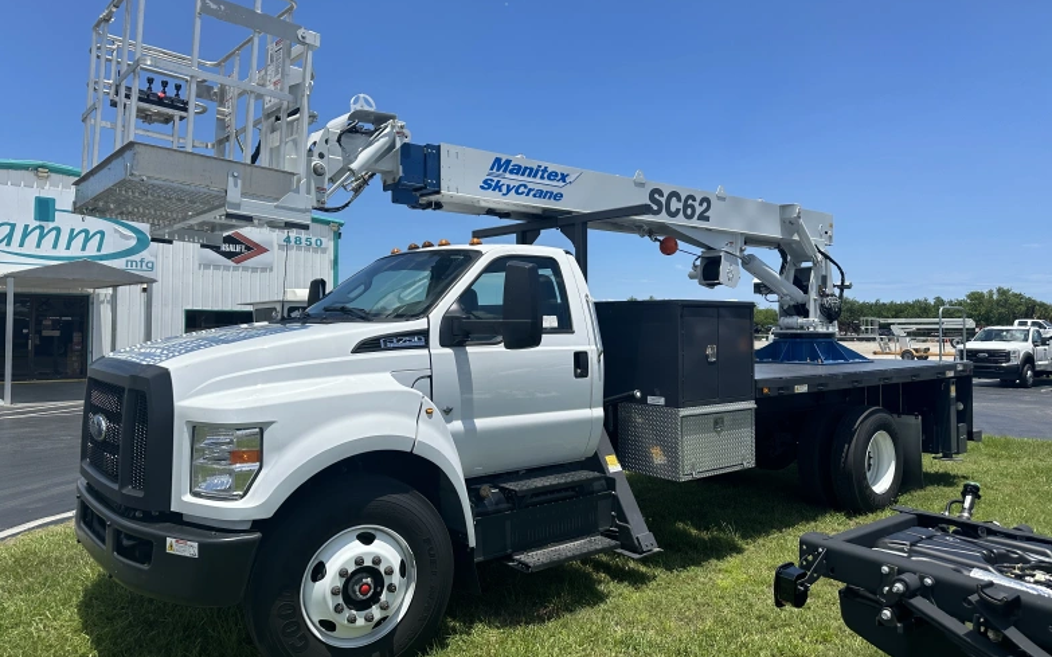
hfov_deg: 70.4
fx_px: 745
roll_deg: -0.8
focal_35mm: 26
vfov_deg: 47.5
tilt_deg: +1.6
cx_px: 525
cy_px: 298
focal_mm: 6.86
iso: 80
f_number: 1.78
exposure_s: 1/6623
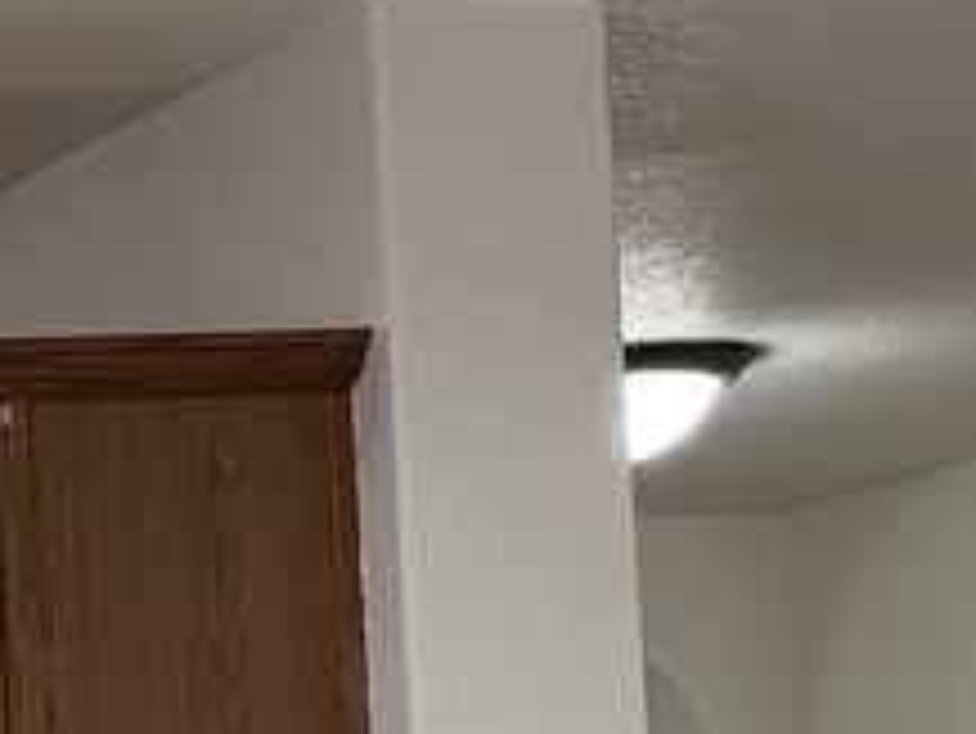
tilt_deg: +3.5
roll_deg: +2.1
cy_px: 1018
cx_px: -1979
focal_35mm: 159
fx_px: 4485
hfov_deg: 9.6
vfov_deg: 9.2
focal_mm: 6.76
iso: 200
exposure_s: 1/120
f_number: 1.78
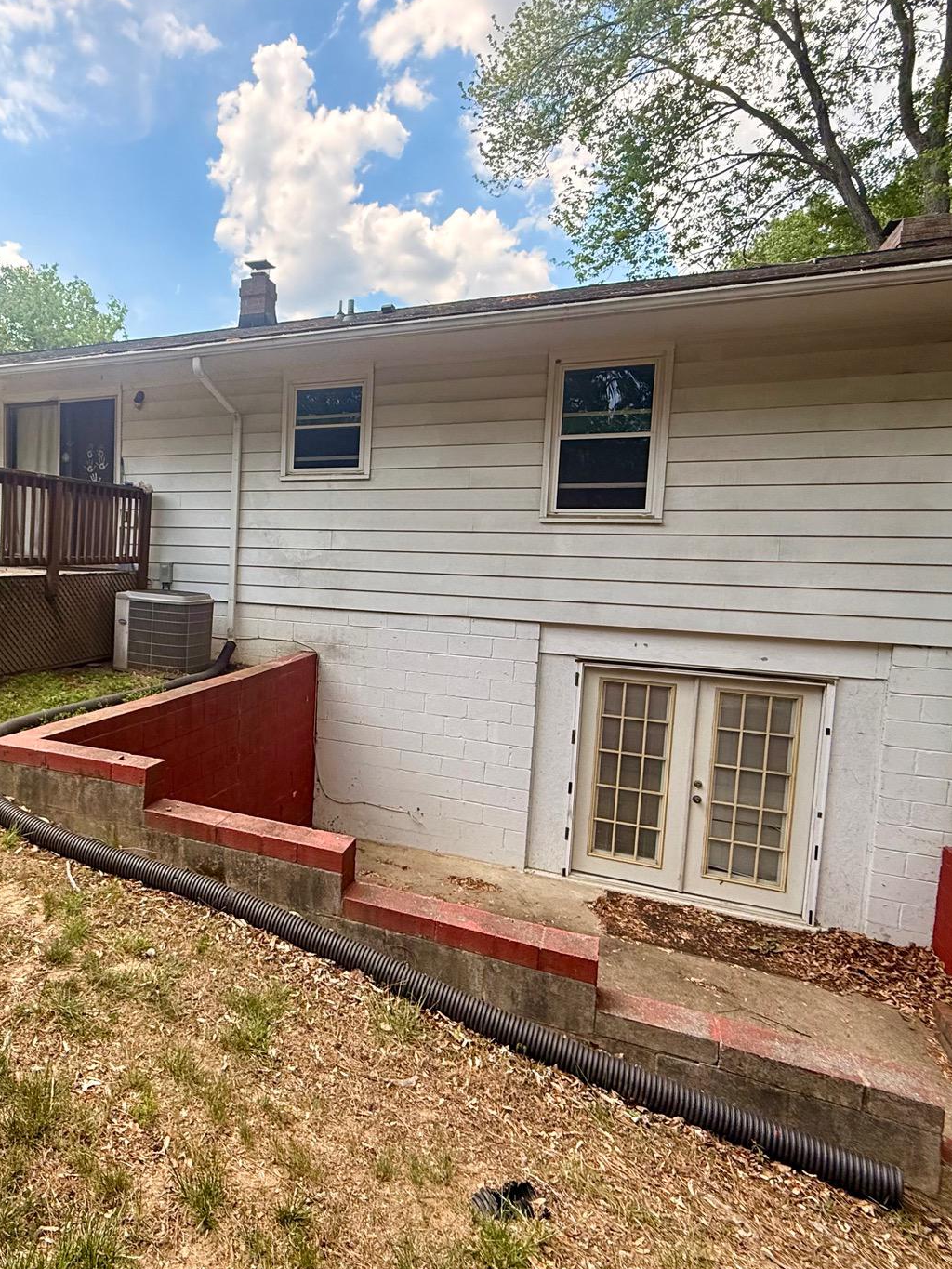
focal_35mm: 21
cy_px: 612
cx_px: 234
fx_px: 770
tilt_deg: -5.0
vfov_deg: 79.0
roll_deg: -1.7
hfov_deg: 59.9
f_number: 2.2
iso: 64
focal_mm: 2.22
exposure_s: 1/789
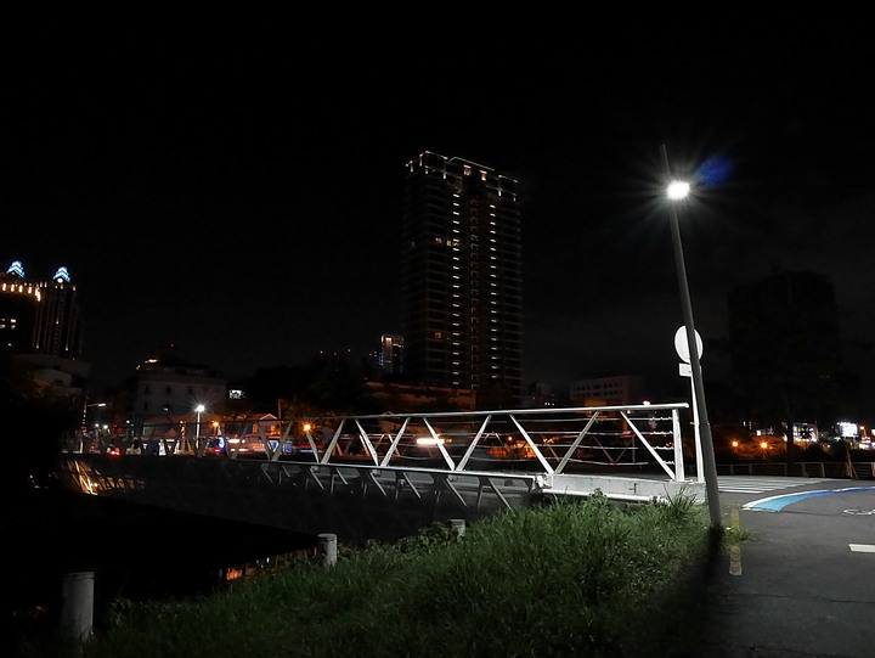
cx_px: 438
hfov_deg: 71.6
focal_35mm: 24
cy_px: 329
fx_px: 607
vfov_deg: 56.9
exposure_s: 1/6
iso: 3200
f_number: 13
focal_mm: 12
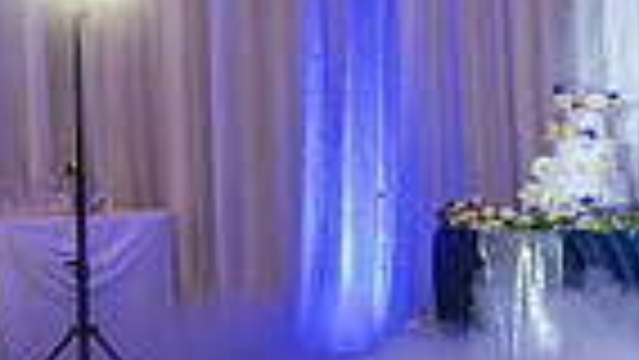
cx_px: 1066
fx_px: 1746
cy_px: 277
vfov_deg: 11.7
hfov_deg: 17.7
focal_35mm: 103
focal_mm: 24
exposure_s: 1/200
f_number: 4
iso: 1600
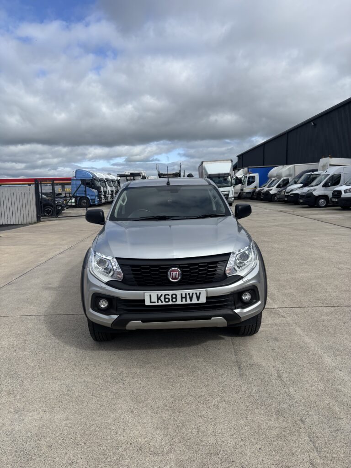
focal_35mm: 26
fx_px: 352
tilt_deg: -6.0
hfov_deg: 53.1
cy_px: 234
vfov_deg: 67.3
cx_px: 176
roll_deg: +1.2
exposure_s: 1/4082
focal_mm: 5.96
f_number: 1.6
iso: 50
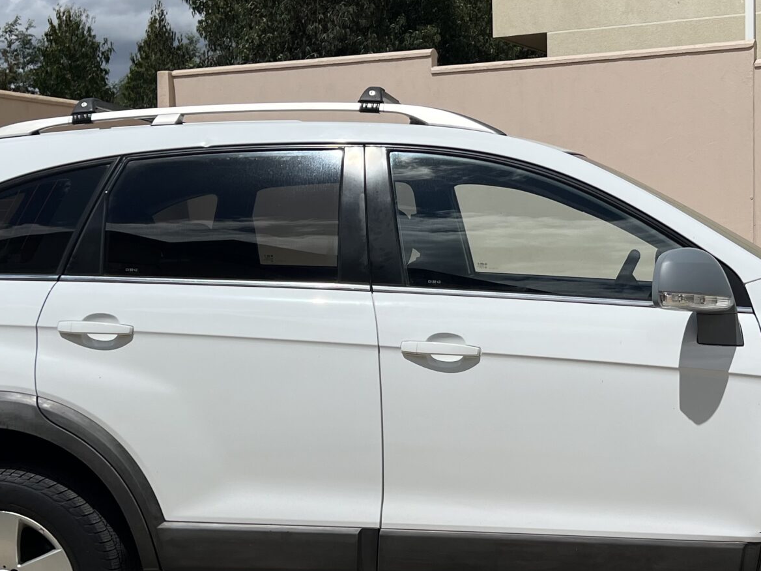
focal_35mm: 57
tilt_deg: -4.2
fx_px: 1253
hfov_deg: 33.6
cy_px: 285
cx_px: 484
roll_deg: +0.5
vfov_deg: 25.7
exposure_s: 1/14286
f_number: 1.5
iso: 50
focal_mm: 5.7
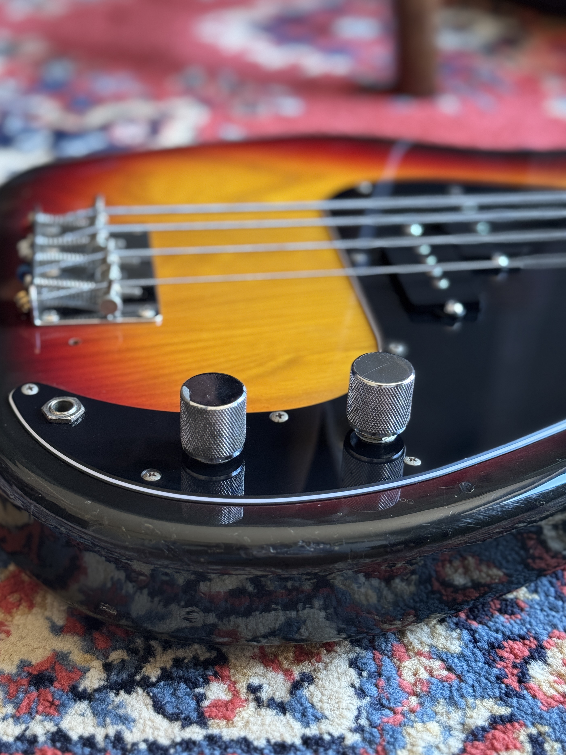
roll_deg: -0.1
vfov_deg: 36.8
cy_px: 367
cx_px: 260
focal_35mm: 52
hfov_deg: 28.0
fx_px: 1134
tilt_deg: -31.9
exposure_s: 1/51
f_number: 1.78
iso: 250
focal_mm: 6.76
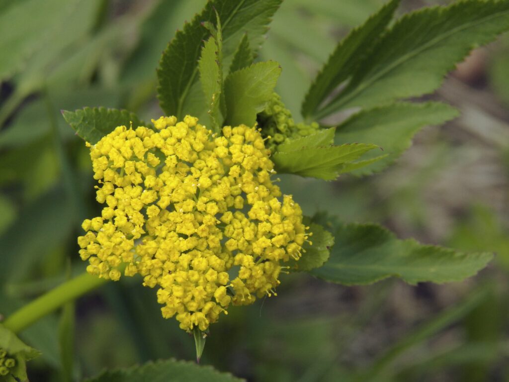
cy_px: 191
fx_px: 1250
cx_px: 254
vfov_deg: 17.4
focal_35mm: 85
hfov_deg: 23.0
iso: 125
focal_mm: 15.2
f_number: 4
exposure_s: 1/400
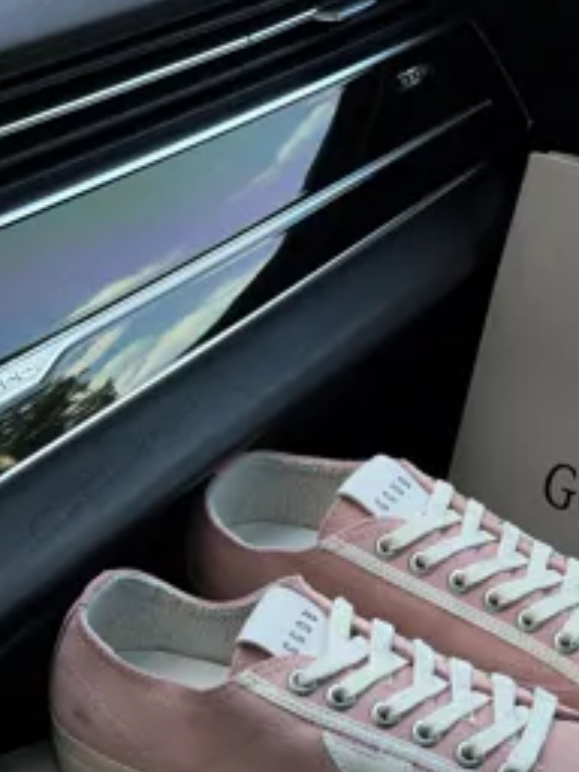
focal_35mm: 90
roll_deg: +1.2
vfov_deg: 21.4
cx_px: 377
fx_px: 2007
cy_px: 648
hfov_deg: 16.4
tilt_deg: -34.3
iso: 50
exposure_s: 1/102
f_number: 1.78
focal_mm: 6.76
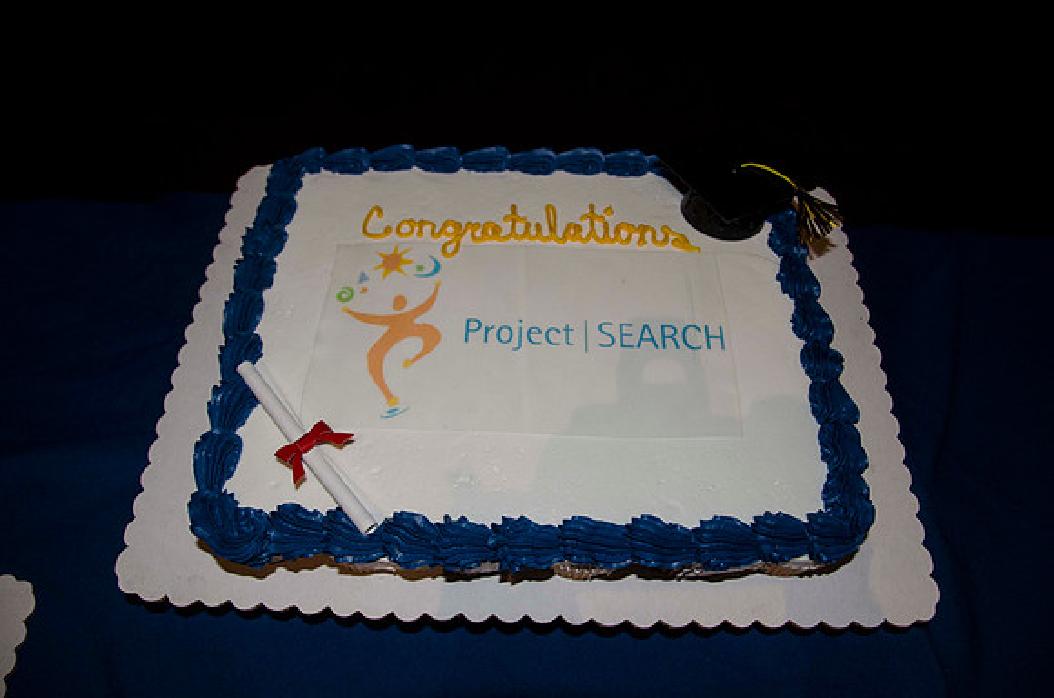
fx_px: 789
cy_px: 349
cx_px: 527
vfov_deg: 47.7
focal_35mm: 27
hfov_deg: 67.5
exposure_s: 1/60
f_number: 4.5
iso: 640
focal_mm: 18
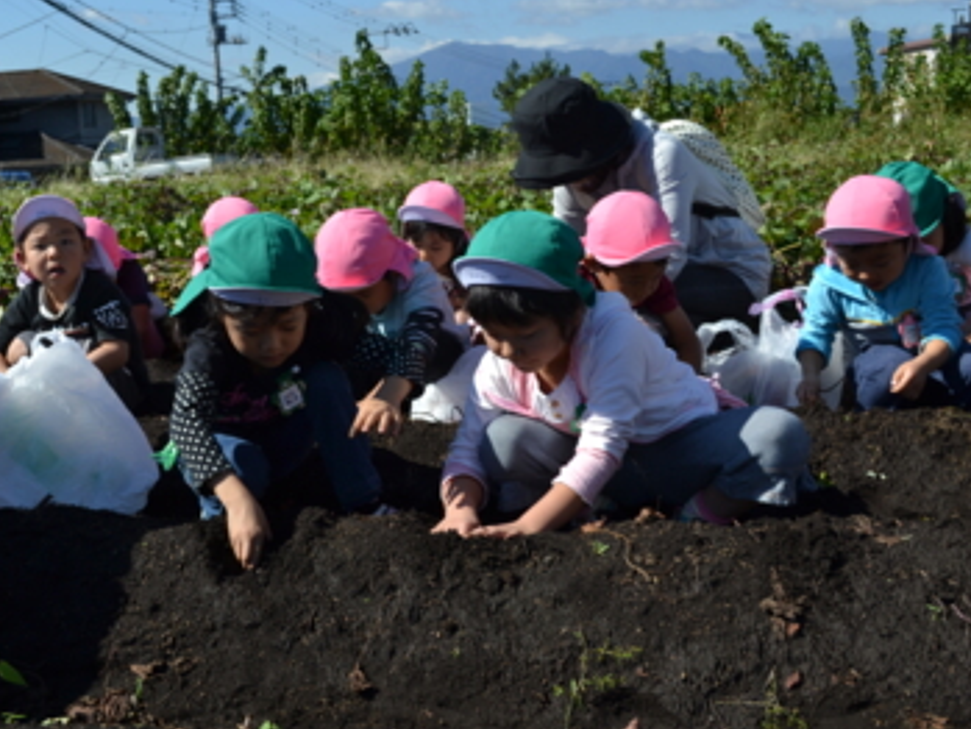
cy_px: 369
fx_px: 1207
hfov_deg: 43.8
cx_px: 426
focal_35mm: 43
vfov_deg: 33.6
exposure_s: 1/200
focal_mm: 26
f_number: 7.1
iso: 100
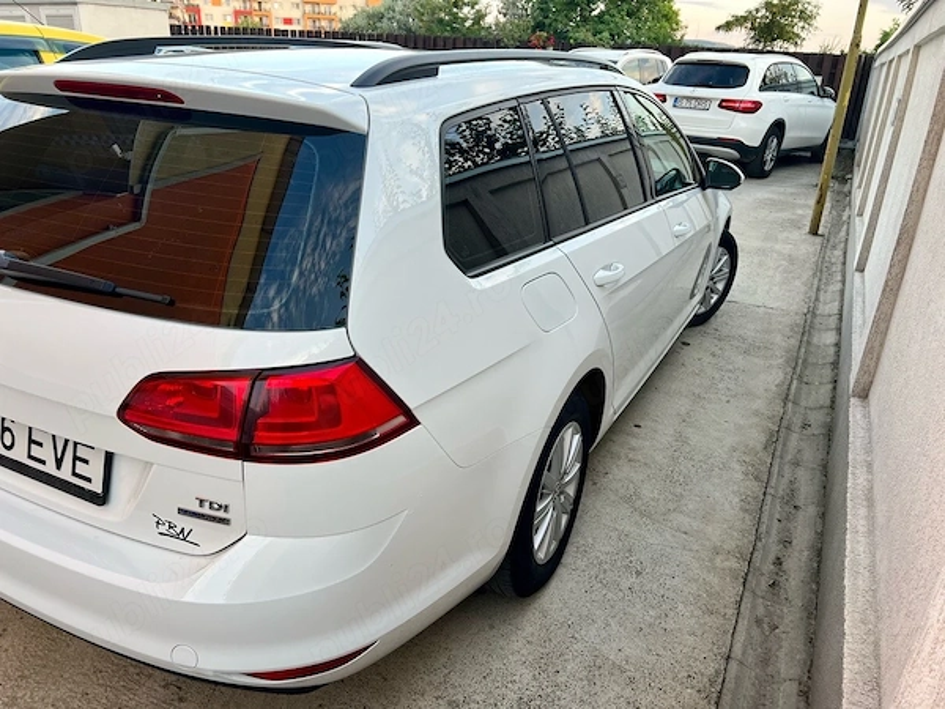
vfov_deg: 53.1
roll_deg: -1.4
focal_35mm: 26
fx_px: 710
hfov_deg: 67.3
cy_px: 354
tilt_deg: -20.9
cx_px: 472
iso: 40
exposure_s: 1/121
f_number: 1.5
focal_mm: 5.7
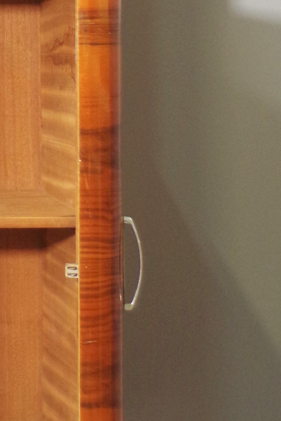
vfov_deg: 13.5
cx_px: -240
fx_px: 1721
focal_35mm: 147
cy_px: -100
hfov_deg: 8.9
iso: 800
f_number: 4
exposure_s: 1/13
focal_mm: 23.13
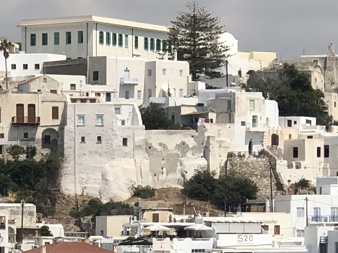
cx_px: 153
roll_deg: +0.6
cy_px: 192
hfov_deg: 7.8
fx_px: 2480
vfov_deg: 5.8
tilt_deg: +1.6
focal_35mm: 254
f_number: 2.4
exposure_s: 1/2288
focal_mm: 6
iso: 16
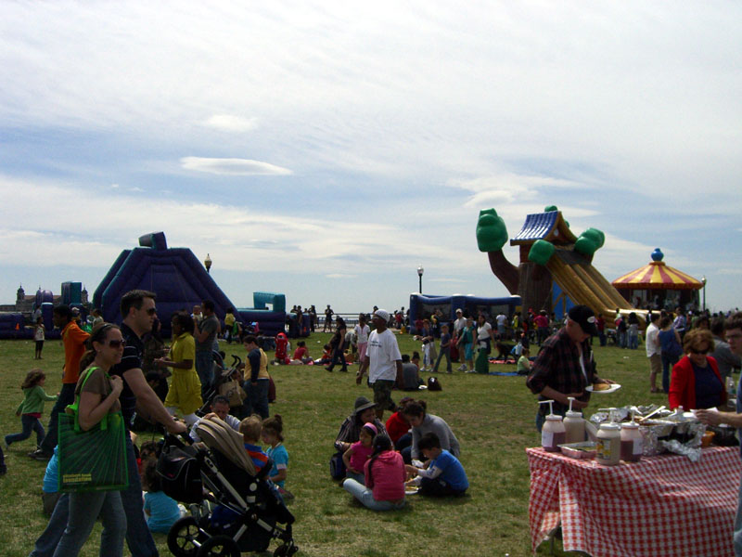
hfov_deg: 49.0
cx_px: 371
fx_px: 815
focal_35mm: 38
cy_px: 278
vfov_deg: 37.7
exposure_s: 1/1250
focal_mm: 7.9
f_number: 8
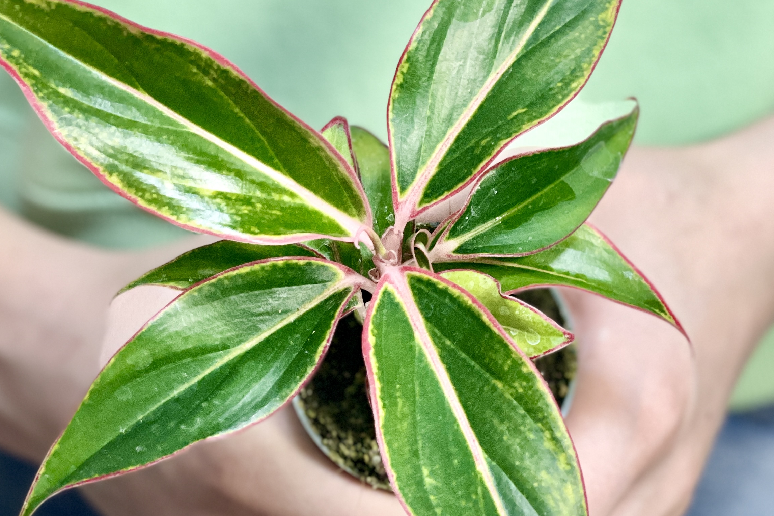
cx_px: 363
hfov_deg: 17.5
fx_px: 2515
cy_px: 209
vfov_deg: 11.7
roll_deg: +1.6
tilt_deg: -23.8
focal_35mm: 117
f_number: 2.2
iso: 125
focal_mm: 7.5
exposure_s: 1/100
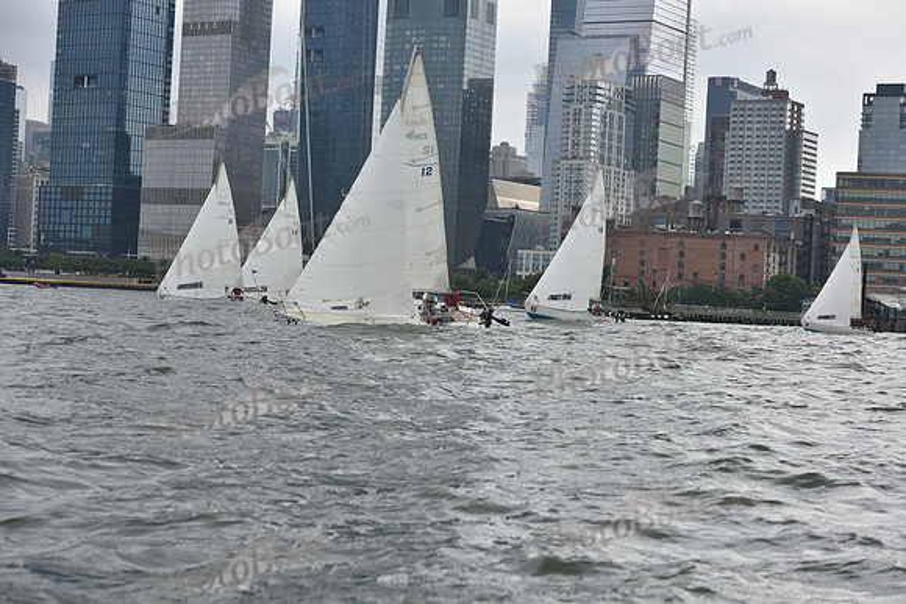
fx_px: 1762
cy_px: 302
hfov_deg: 28.8
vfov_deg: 19.5
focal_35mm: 70
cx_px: 453
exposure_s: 1/1250
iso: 320
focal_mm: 70
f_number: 6.3
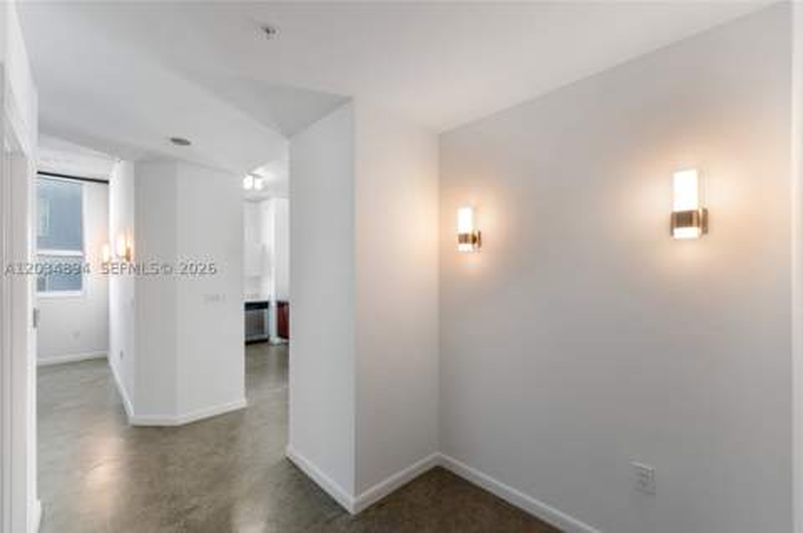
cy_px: 266
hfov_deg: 100.4
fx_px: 334
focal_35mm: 15
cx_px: 402
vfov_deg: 77.2
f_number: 9
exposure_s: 1/6
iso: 640
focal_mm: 10
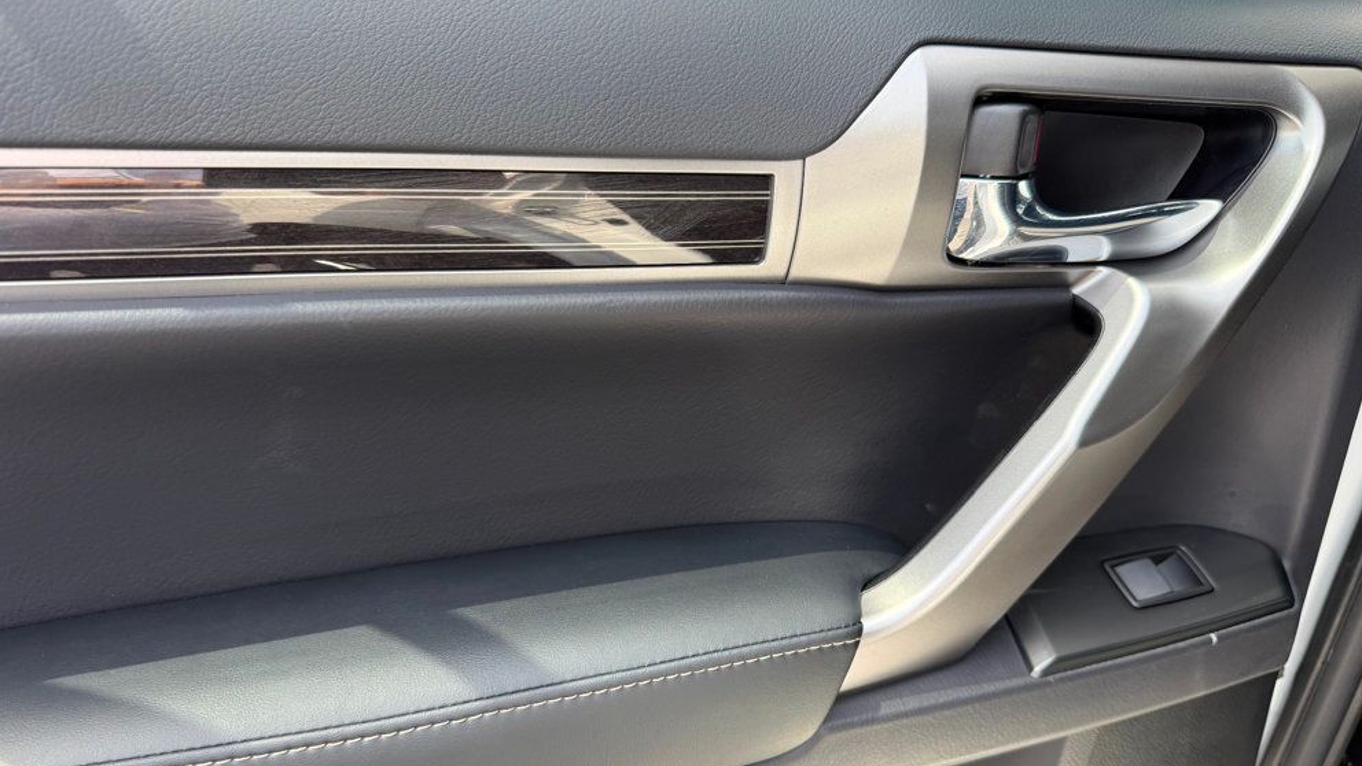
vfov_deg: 42.8
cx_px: 670
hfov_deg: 69.9
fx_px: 975
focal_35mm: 27
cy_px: 443
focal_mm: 6.76
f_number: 1.78
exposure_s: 1/484
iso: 100
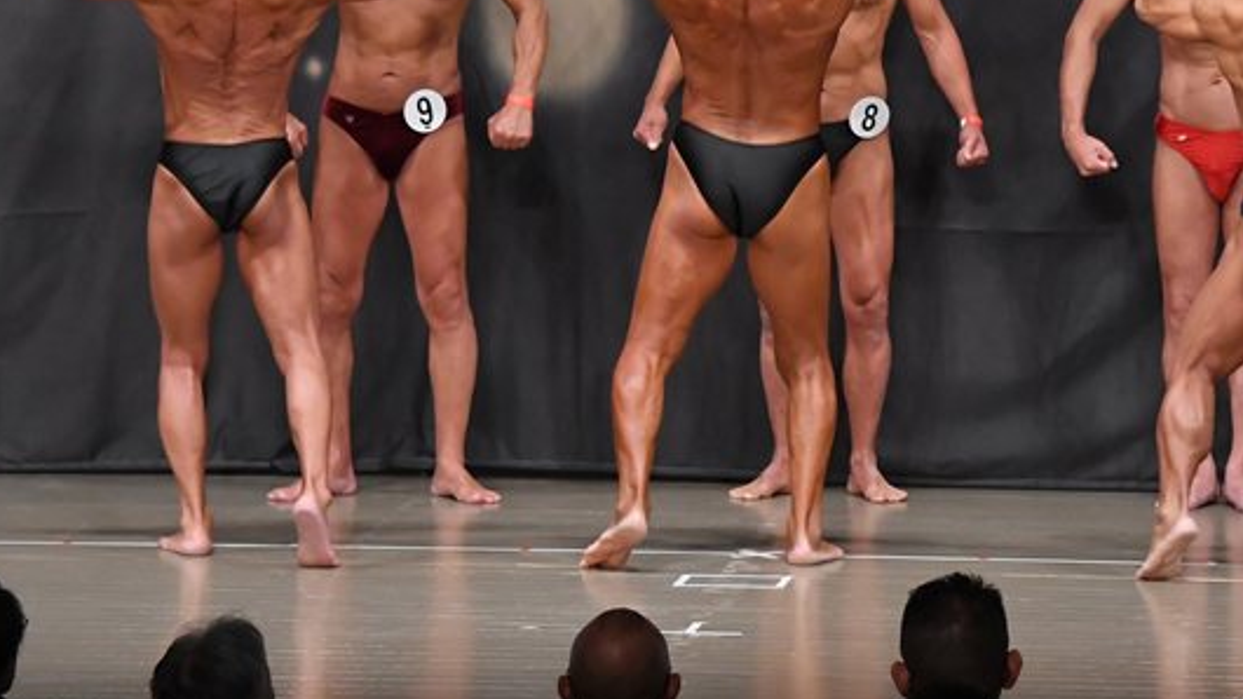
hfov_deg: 8.4
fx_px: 8470
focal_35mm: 257
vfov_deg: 4.7
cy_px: 192
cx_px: 766
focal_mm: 112
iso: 5000
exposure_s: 1/400
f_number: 5.6
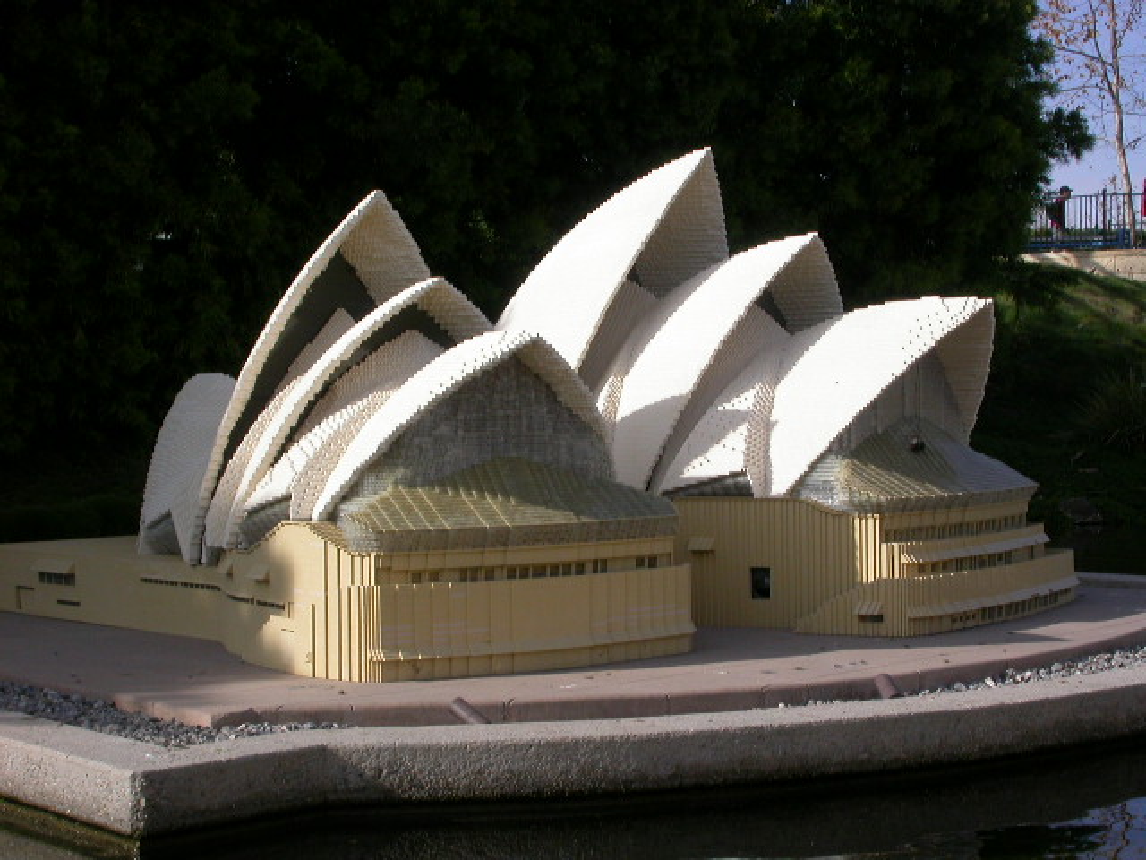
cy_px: 430
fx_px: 1920
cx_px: 573
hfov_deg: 33.2
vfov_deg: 25.2
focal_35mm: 58
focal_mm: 12
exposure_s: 1/454
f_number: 6.9
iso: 100
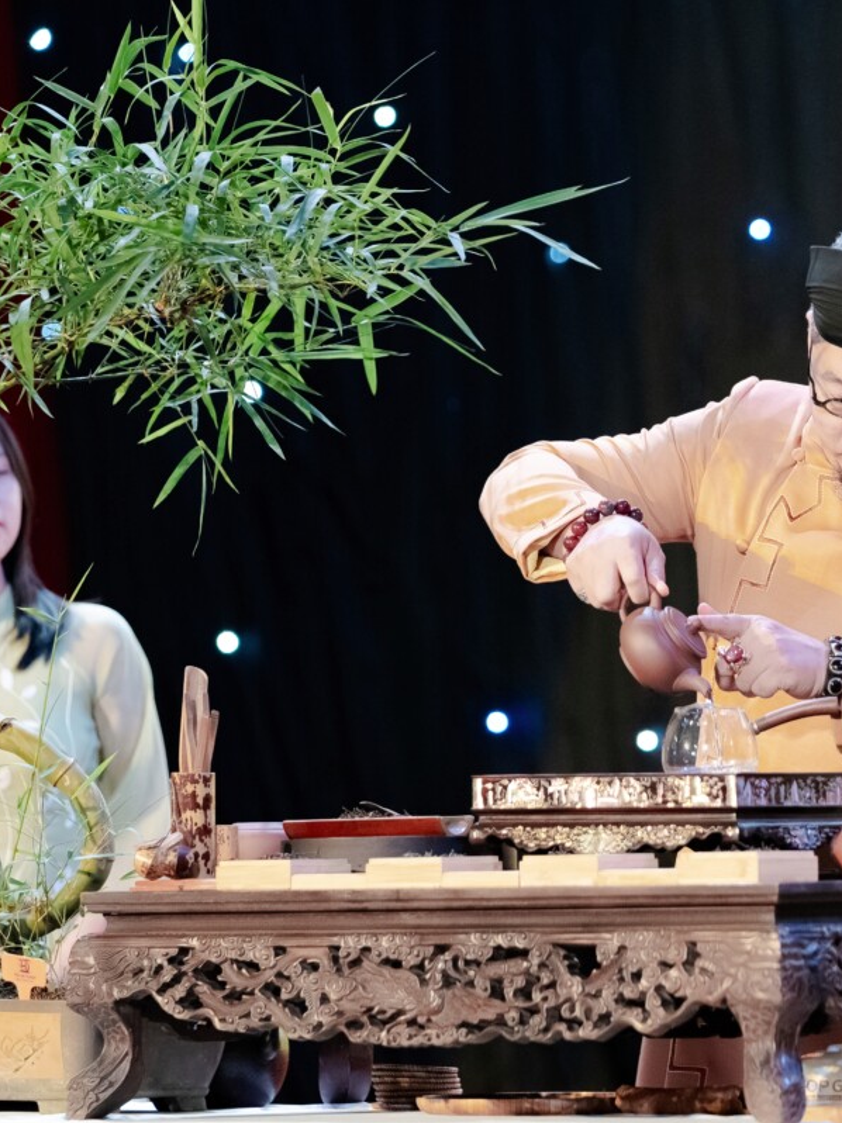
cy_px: 562
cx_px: 475
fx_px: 6944
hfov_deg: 6.9
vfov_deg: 9.3
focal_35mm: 214
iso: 2500
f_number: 3.2
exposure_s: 1/200
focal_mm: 148
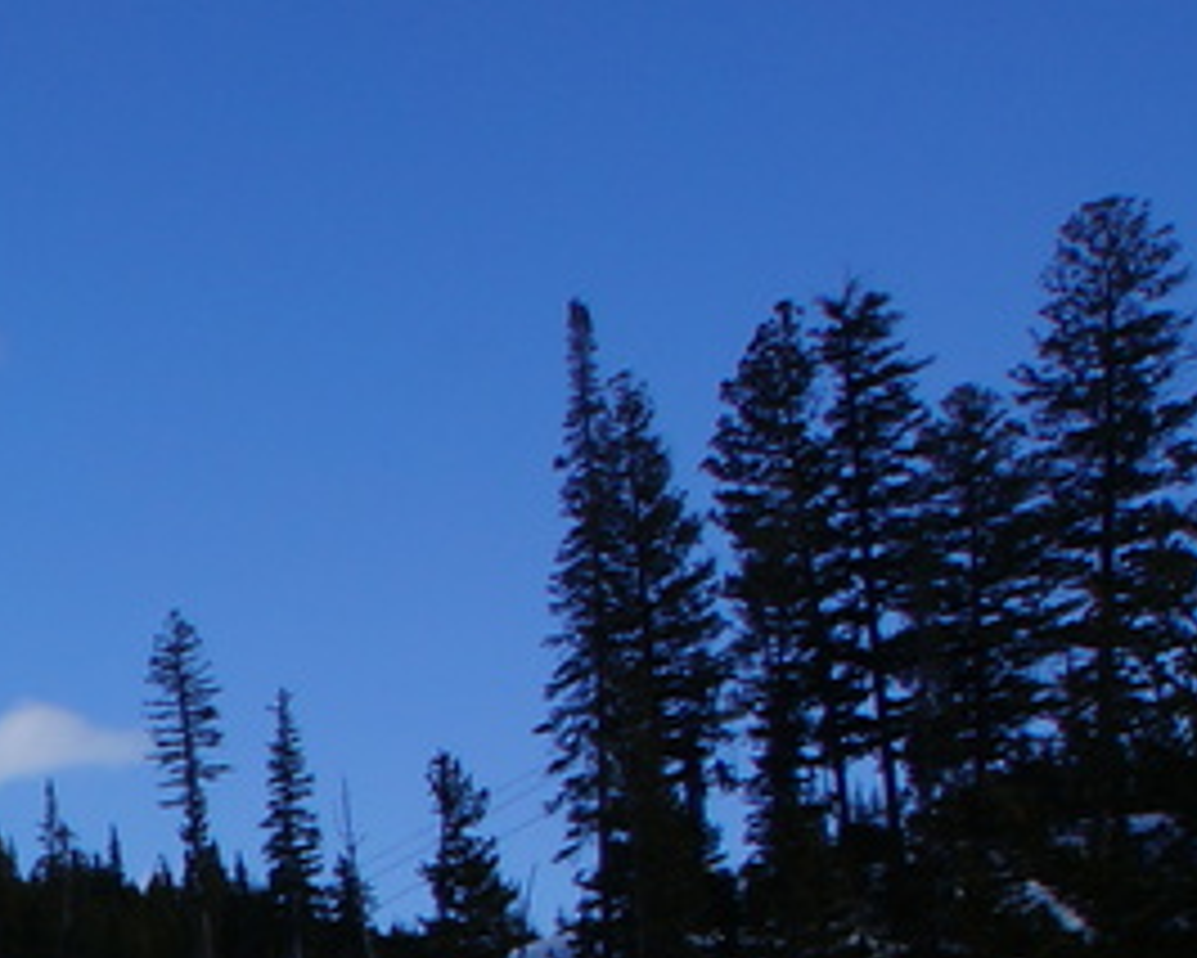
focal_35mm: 122
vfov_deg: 11.5
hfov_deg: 12.6
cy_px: 1860
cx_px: -1598
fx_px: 4324
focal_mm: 18
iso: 100
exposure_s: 1/100
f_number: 14
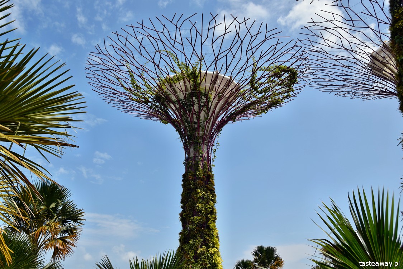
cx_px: 202
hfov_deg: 49.5
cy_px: 134
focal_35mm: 39
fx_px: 437
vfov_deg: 34.2
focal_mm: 26
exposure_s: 1/1000
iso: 100
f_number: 5
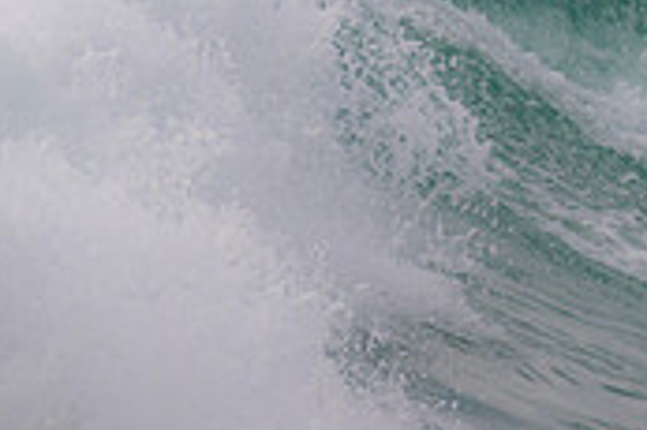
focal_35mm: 2683
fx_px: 48173
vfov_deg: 0.5
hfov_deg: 0.8
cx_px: 1036
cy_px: -178
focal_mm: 800
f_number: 11
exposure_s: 1/2000
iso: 1600
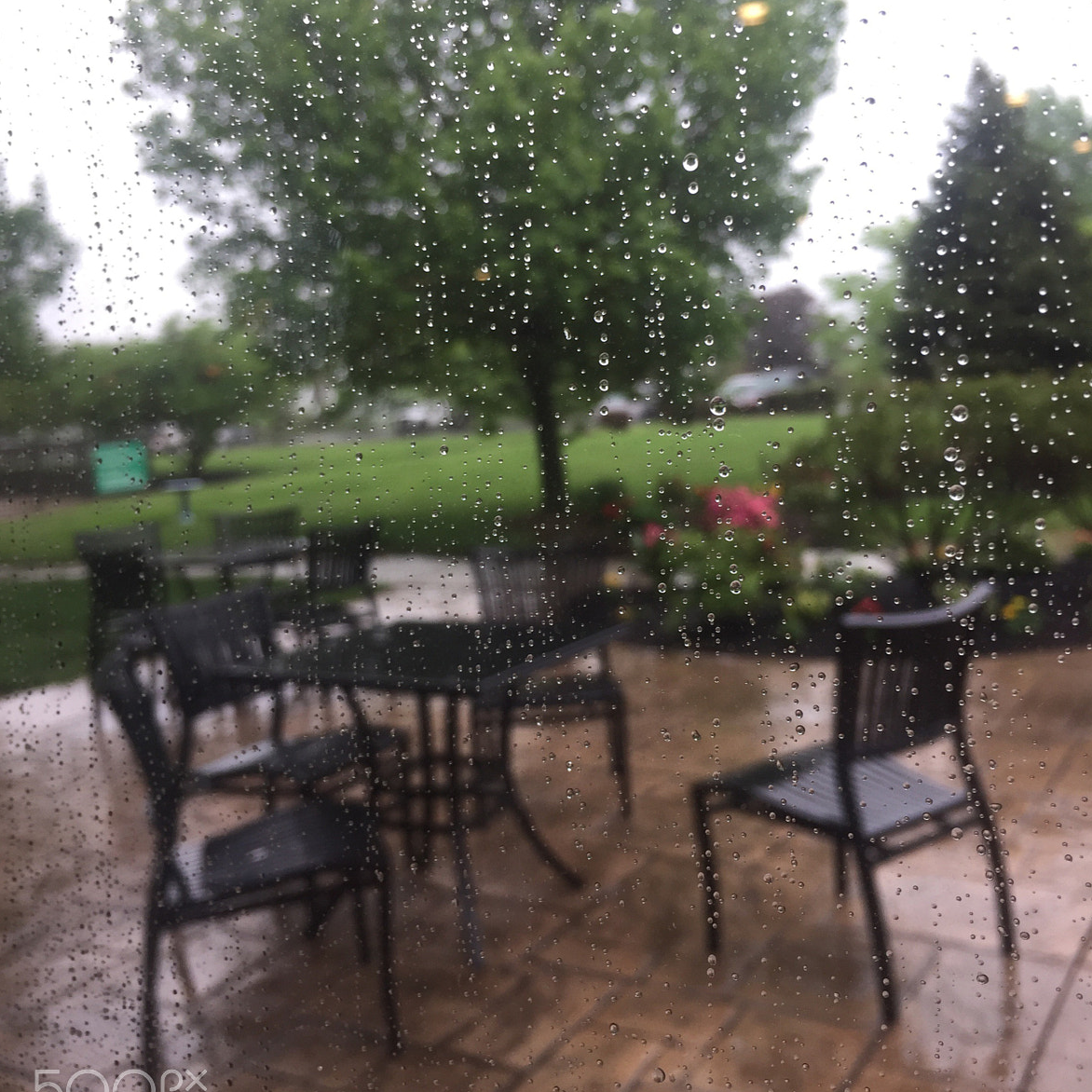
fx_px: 1249
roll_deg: +4.5
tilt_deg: -1.9
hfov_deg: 47.2
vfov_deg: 47.1
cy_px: 468
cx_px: 535
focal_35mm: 35
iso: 32
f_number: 2.2
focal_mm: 4.15
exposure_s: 1/60
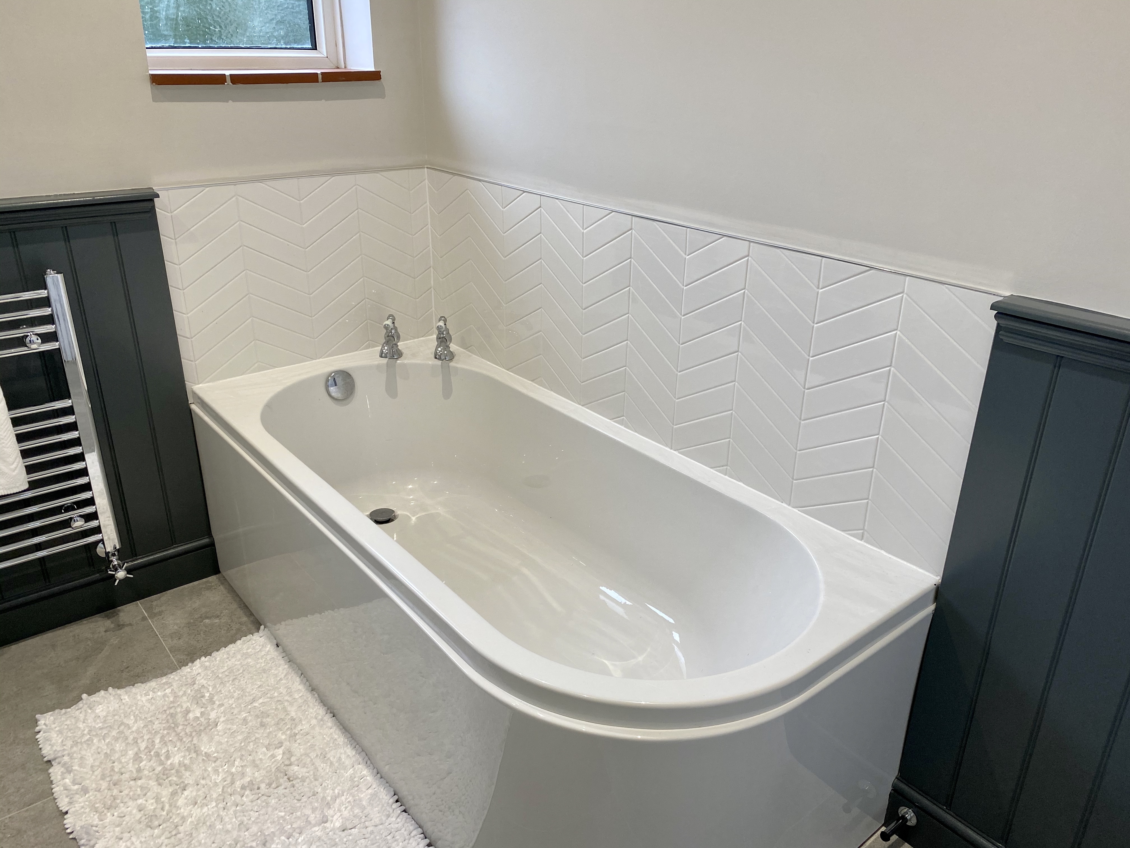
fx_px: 849
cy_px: 424
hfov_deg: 67.3
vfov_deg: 53.1
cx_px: 565
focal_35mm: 26
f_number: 1.8
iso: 80
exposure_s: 1/100
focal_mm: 4.25
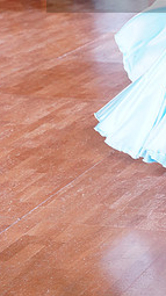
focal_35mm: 167
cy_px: -26
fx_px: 1310
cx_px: 207
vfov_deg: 12.7
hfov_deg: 7.2
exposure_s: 1/200
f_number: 4.5
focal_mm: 70
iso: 3200
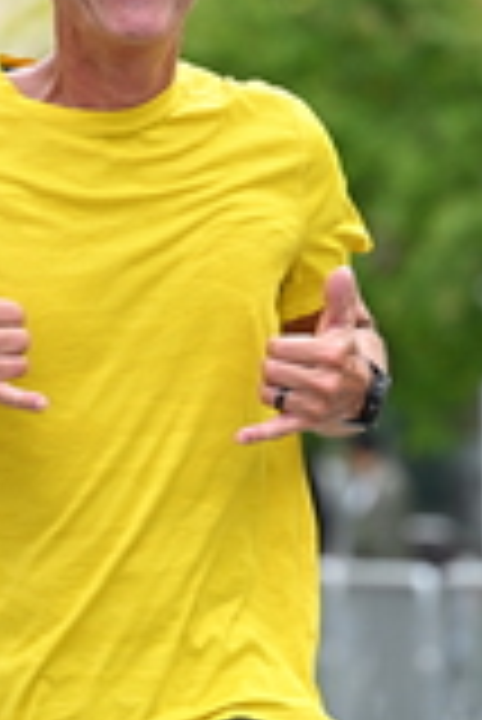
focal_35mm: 353
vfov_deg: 5.8
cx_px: 164
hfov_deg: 3.9
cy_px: 279
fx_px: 7074
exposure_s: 1/2000
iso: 640
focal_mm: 103
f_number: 2.8
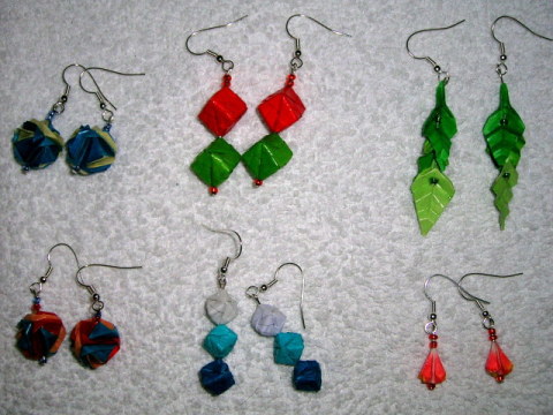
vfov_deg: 30.3
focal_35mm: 48
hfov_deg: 39.7
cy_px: 208
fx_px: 767
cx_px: 276
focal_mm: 7.3
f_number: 3.1
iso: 50
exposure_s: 1/60.1
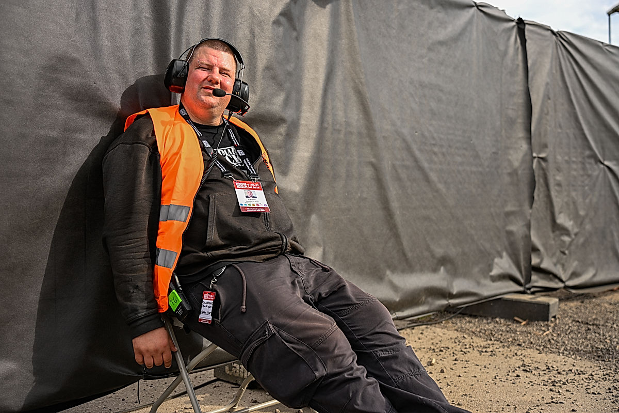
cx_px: 310
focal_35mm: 39
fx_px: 671
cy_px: 206
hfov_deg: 49.6
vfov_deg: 34.2
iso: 100
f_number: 2.8
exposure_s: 1/640
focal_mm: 39
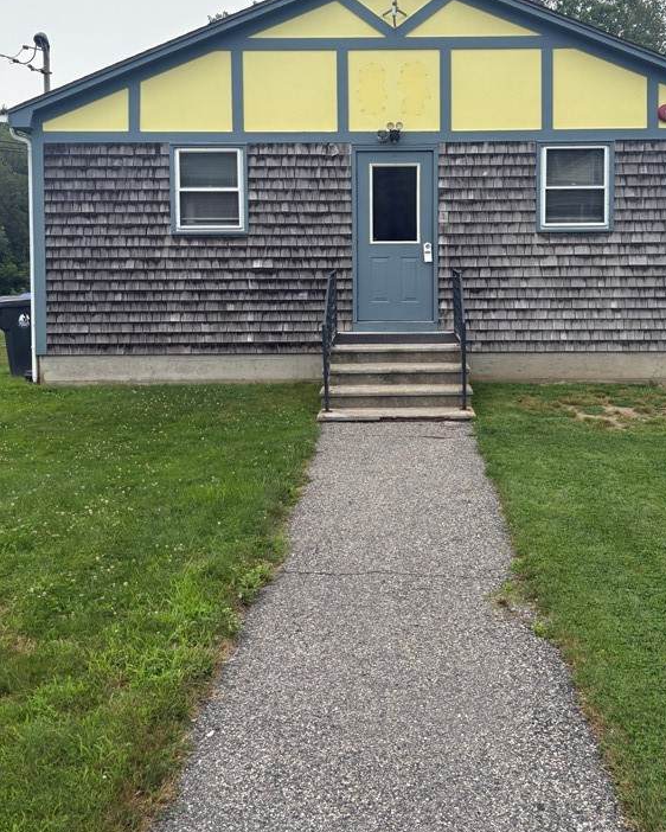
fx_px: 911
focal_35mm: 37
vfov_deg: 48.6
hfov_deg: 40.0
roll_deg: -0.1
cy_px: 308
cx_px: 397
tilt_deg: -0.7
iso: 50
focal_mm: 5.96
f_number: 1.6
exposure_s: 1/945
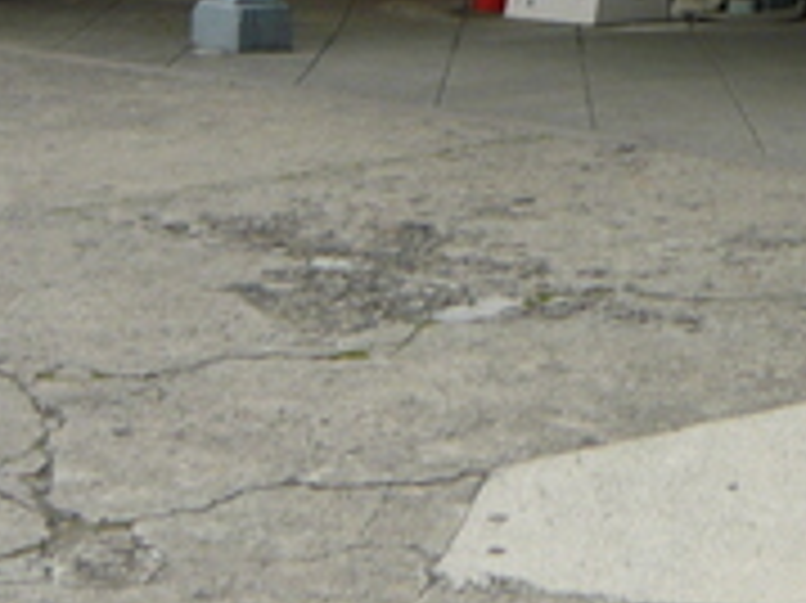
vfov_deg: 10.7
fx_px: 3002
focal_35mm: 129
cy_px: -506
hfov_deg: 14.9
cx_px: 910
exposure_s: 1/200
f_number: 2.8
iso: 100
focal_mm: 5.5
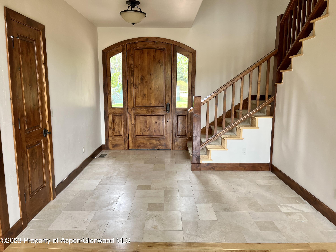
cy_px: 126
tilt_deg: -8.3
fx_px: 252
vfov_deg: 53.1
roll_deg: -0.2
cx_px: 168
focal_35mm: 26
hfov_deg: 67.3
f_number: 1.6
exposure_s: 1/122
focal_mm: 5.1
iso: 64
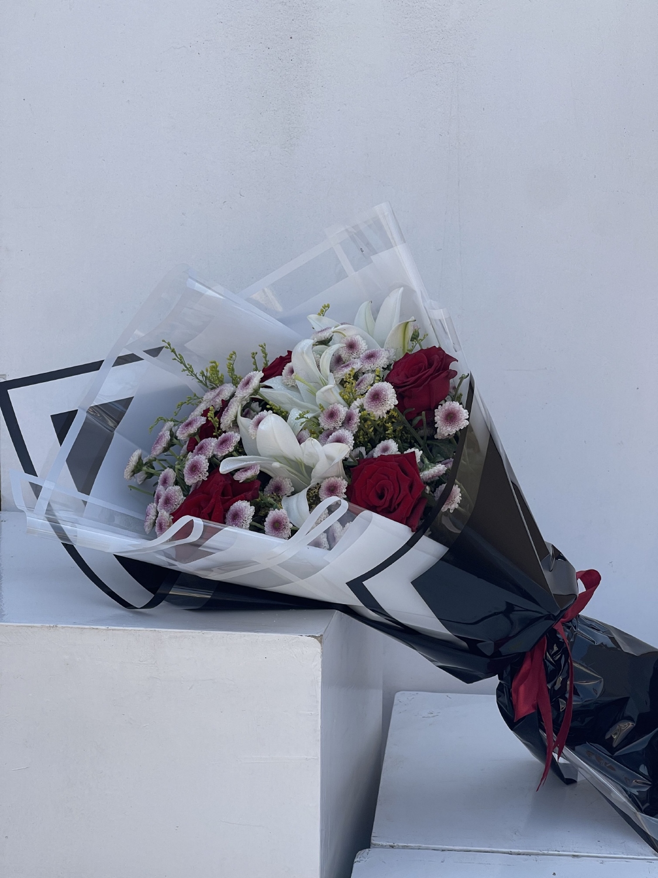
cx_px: 329
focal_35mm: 64
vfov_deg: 30.3
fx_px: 1622
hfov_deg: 22.9
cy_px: 439
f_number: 2.2
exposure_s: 1/630
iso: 20
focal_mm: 7.5
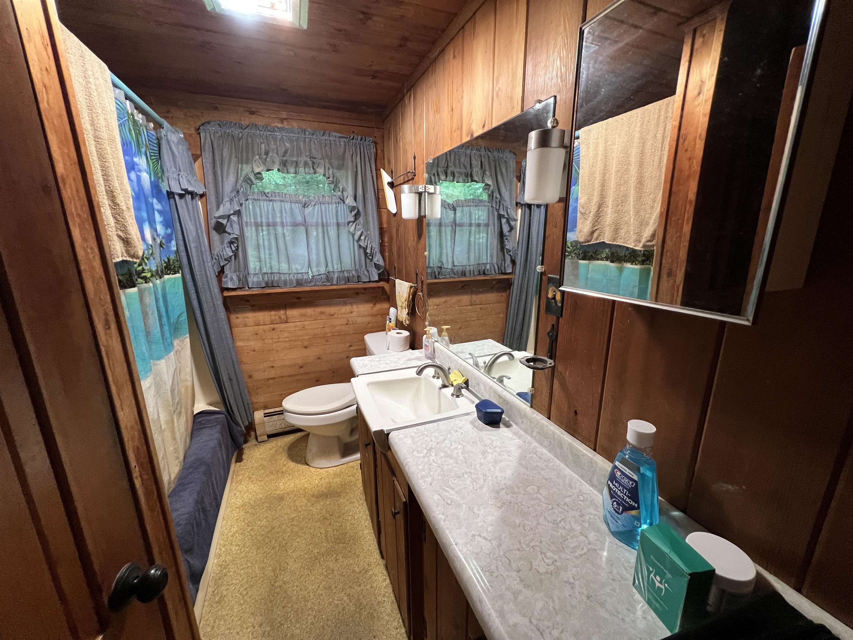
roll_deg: +1.1
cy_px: 320
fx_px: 320
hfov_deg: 106.2
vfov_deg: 89.9
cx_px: 426
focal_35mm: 13
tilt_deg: -14.3
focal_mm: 1.57
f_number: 1.8
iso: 400
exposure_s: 1/60
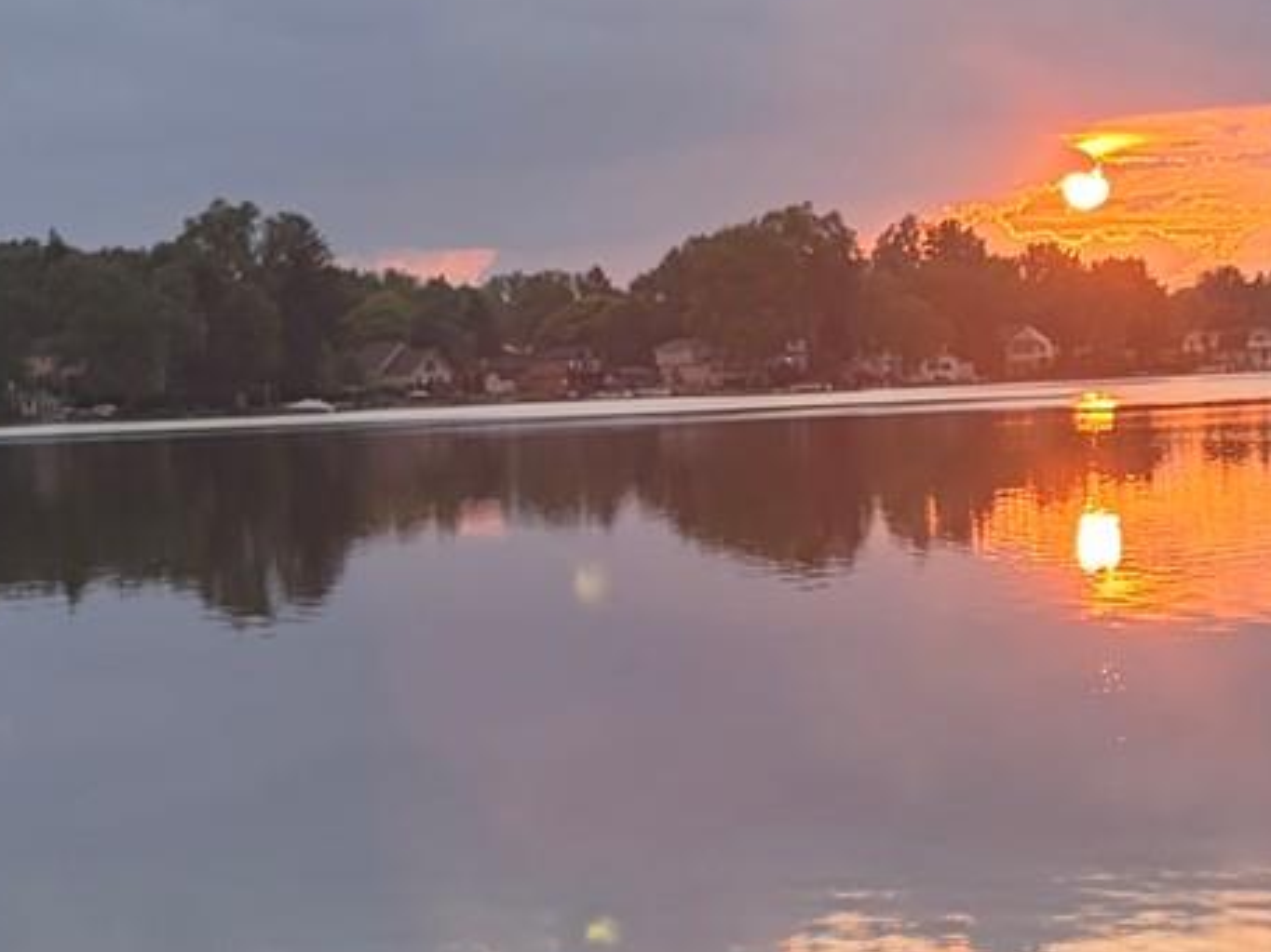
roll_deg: +2.8
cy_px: 536
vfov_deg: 12.7
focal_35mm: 117
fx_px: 4295
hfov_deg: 16.8
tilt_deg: -1.8
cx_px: 858
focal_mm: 5.96
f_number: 1.6
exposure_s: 1/861
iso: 50
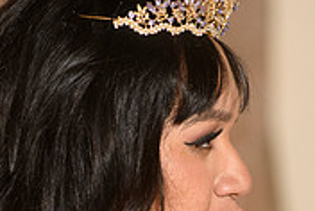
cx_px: 202
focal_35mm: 669
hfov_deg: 3.1
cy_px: 350
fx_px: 5864
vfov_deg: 2.1
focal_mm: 160
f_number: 4.5
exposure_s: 1/80
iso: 1000
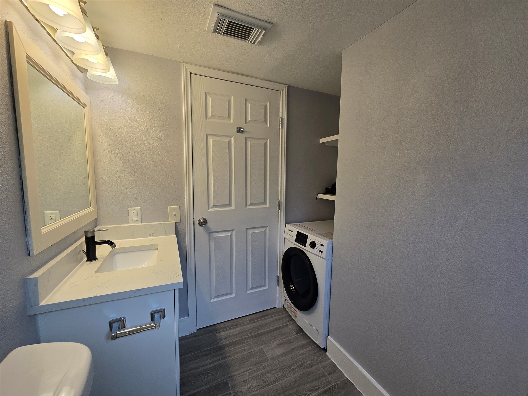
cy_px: 198
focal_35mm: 13
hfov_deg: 106.2
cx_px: 264
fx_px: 198
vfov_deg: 89.9
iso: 80
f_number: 2.2
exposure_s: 1/120
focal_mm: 2.2
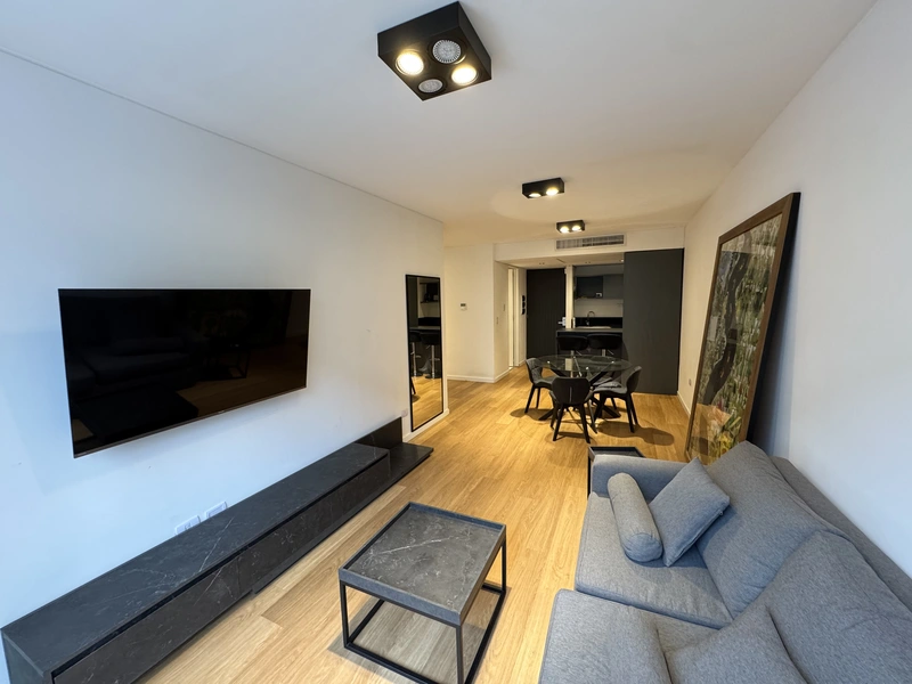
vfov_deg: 85.7
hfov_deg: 102.1
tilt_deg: -6.7
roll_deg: +0.5
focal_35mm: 14
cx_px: 456
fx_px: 369
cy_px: 342
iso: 250
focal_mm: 2.22
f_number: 2.2
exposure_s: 1/100
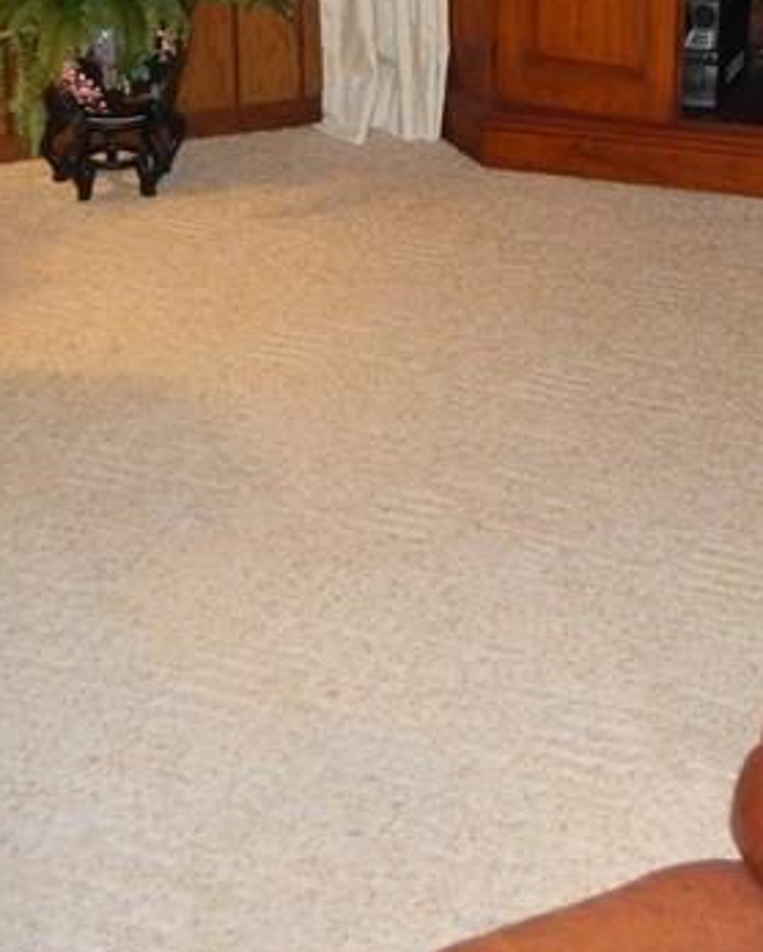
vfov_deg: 24.8
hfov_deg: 21.1
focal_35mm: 72
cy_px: -63
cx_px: 546
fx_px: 2031
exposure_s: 1/30
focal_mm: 4.5
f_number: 3.4
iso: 640
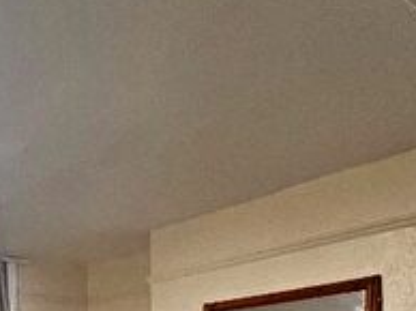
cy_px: 432
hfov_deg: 38.7
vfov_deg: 25.3
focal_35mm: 47
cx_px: 75
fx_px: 564
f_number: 1.8
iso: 800
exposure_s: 1/50
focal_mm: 1.57
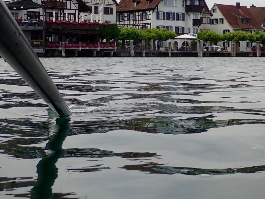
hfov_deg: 24.7
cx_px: 140
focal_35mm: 79
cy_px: 78
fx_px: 605
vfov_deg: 18.6
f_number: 4.5
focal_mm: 8.41
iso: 100
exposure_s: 1/800
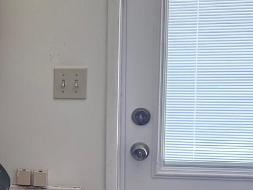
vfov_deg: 17.1
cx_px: -58
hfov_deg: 21.1
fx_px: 628
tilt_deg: -8.4
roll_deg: +1.6
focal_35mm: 86
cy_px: 135
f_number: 1.78
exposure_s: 1/98
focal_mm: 6.76
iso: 200
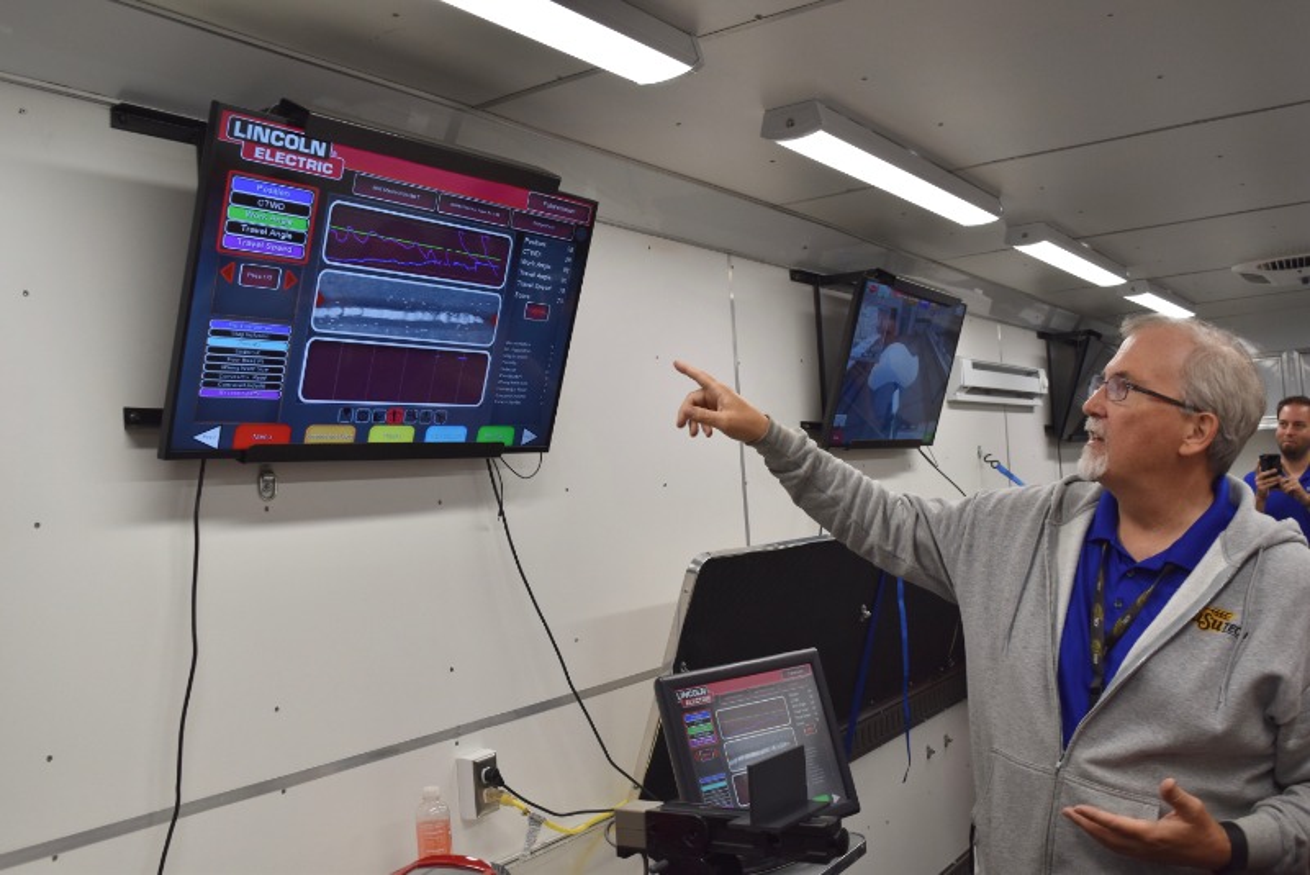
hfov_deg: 57.2
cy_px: 438
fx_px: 1201
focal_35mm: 33
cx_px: 655
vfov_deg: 40.0
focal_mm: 22
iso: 400
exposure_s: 1/125
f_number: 5.6
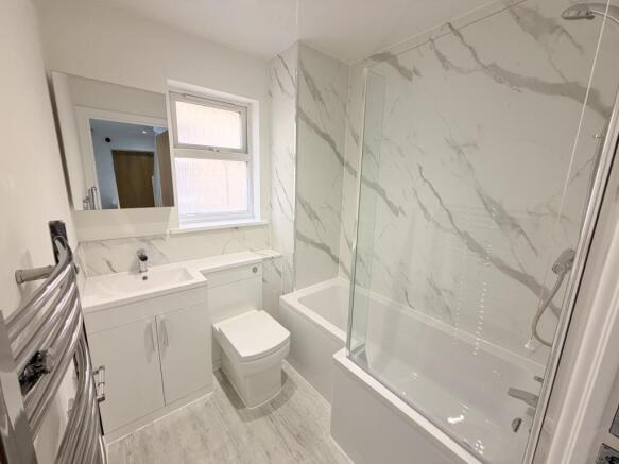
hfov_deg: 102.1
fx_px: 250
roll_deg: -0.4
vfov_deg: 85.7
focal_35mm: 14
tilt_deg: -13.4
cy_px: 232
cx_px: 310
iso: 160
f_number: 2.2
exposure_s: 1/100
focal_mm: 2.22
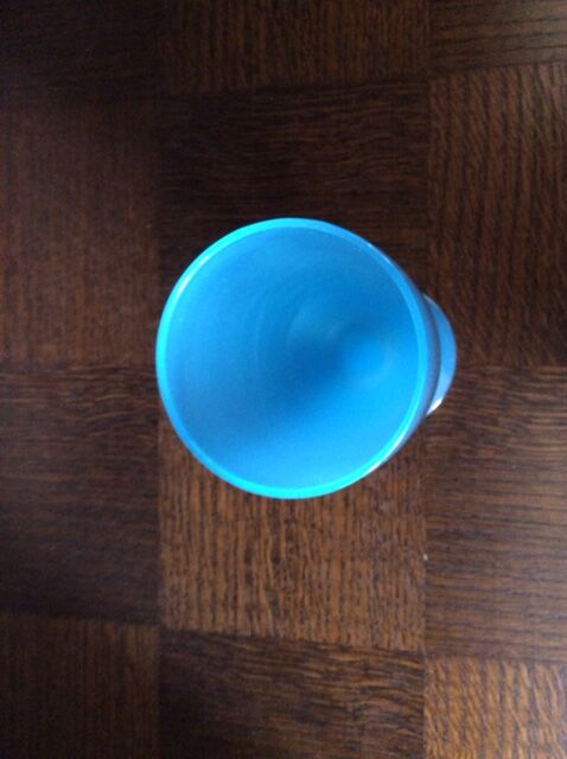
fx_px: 701
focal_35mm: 32
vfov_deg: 56.9
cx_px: 284
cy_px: 380
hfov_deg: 44.1
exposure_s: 1/17
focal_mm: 3.3
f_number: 2.4
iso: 320
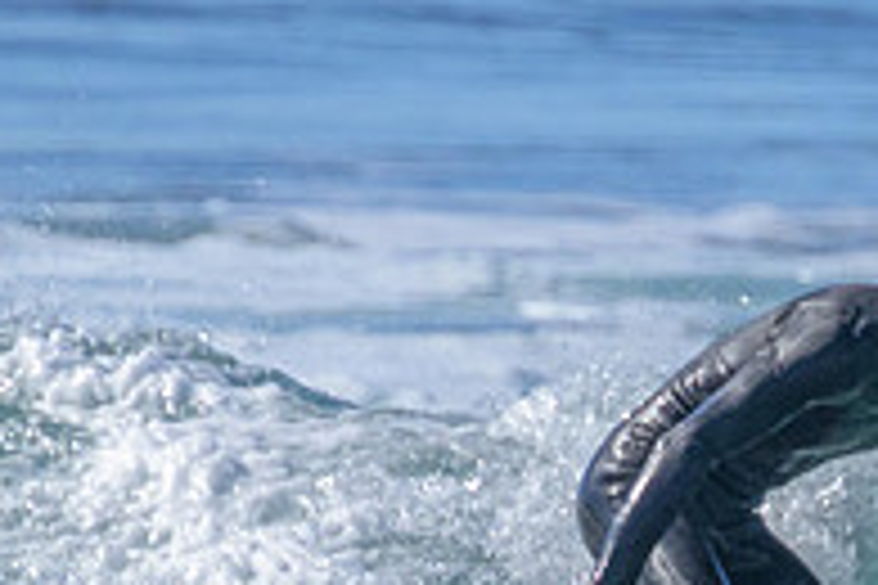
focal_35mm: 2382
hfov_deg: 0.9
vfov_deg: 0.6
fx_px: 58090
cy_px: 682
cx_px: 964
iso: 2800
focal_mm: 800
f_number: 11
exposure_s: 1/2000
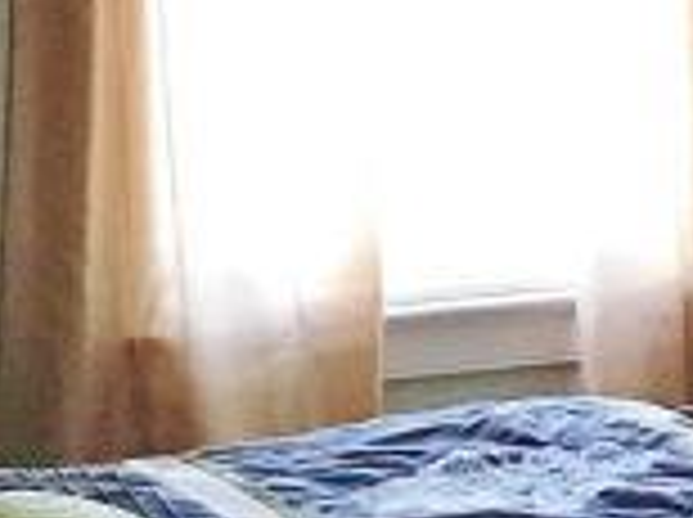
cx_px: 999
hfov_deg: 10.0
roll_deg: +0.1
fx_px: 3858
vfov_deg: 7.7
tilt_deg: -9.0
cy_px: 410
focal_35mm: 193
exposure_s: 1/24
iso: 200
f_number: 2.2
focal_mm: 4.15
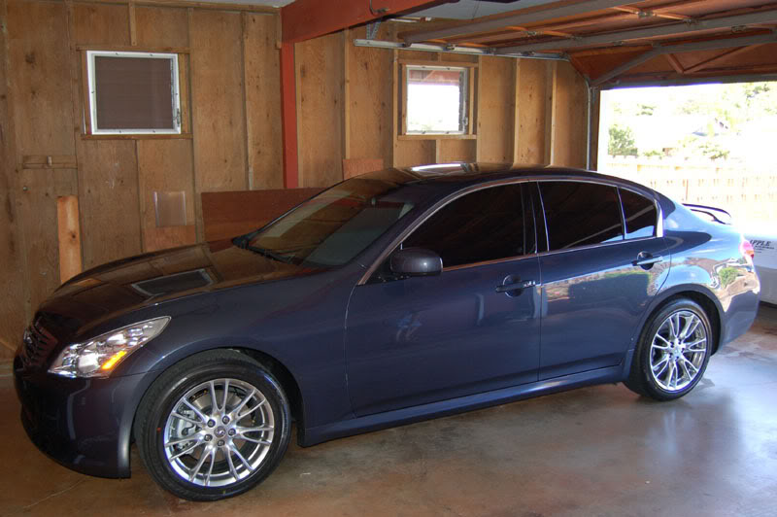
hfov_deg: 55.1
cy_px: 258
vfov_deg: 38.3
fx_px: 744
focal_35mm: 34
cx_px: 388
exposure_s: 1/60
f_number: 3.8
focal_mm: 23
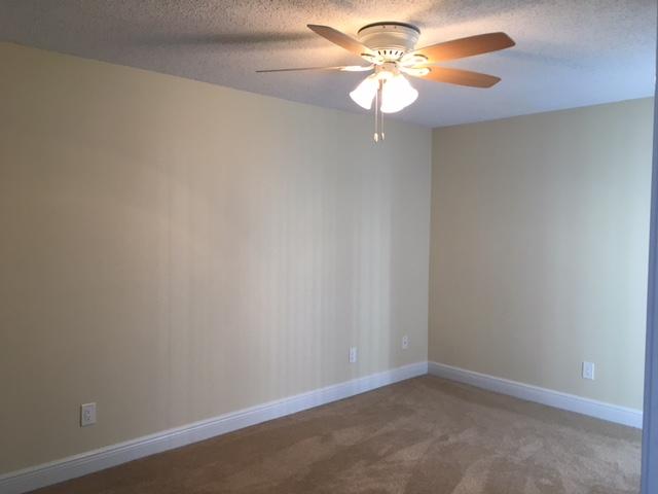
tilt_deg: -1.1
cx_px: 329
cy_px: 247
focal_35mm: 29
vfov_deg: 48.2
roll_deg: -0.1
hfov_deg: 61.7
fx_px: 551
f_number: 2.2
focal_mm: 4.15
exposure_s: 1/30
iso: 64
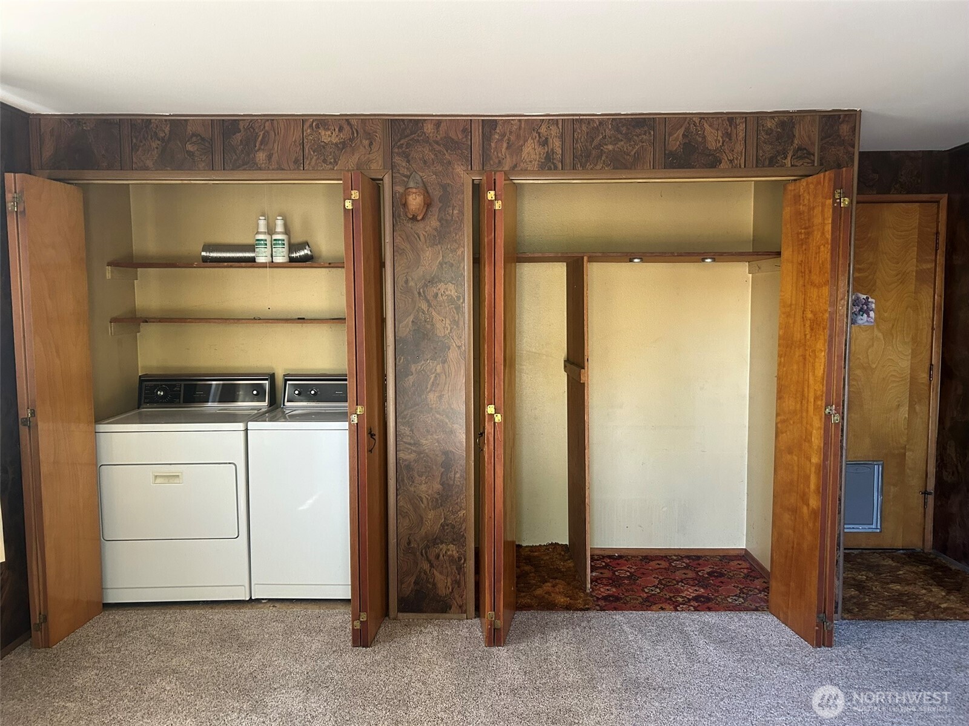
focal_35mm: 26
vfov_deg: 53.1
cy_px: 363
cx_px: 484
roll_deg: +0.0
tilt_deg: -4.6
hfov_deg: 67.3
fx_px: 728
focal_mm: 5.7
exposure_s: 1/60
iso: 250
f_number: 1.5
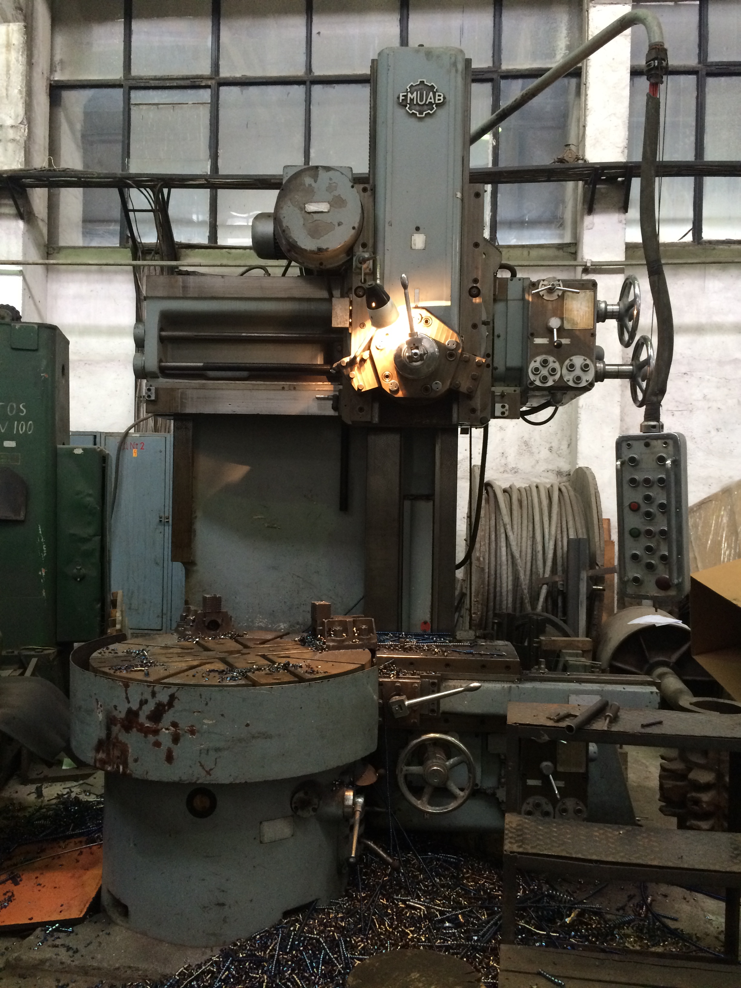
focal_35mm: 29
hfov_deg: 48.2
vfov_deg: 61.7
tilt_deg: -0.5
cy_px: 494
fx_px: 828
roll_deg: -1.1
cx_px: 370
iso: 250
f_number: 2.2
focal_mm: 4.15
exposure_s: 1/33
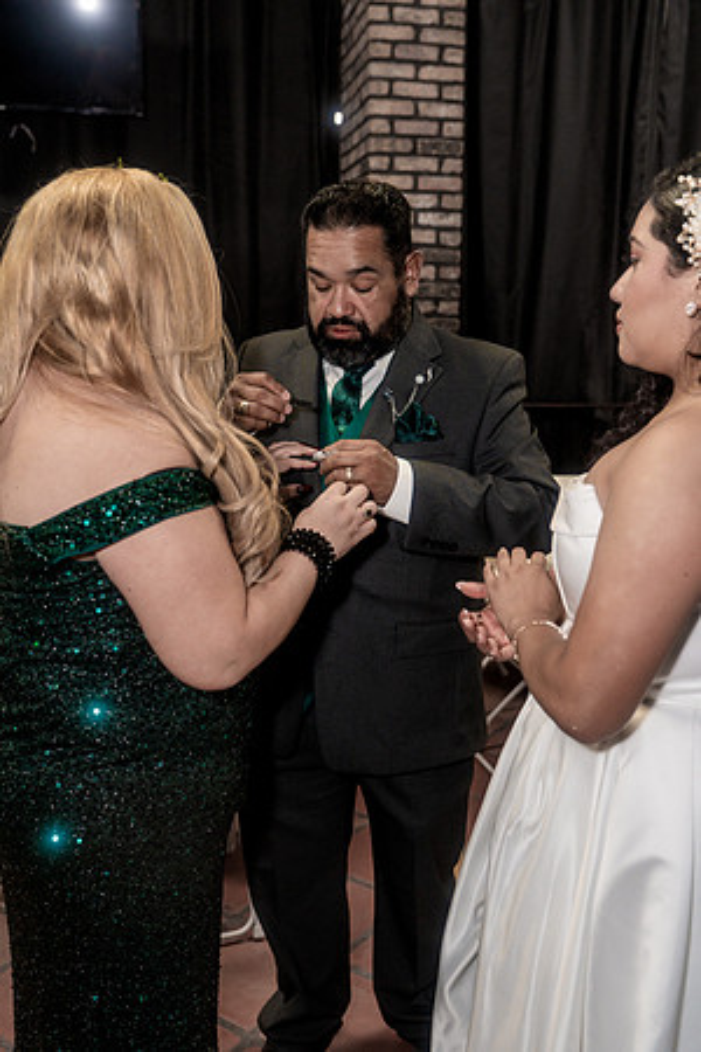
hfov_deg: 37.9
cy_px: 526
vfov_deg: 54.4
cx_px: 350
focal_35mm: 35
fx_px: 1022
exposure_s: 1/250
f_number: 4
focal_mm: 35
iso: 2000
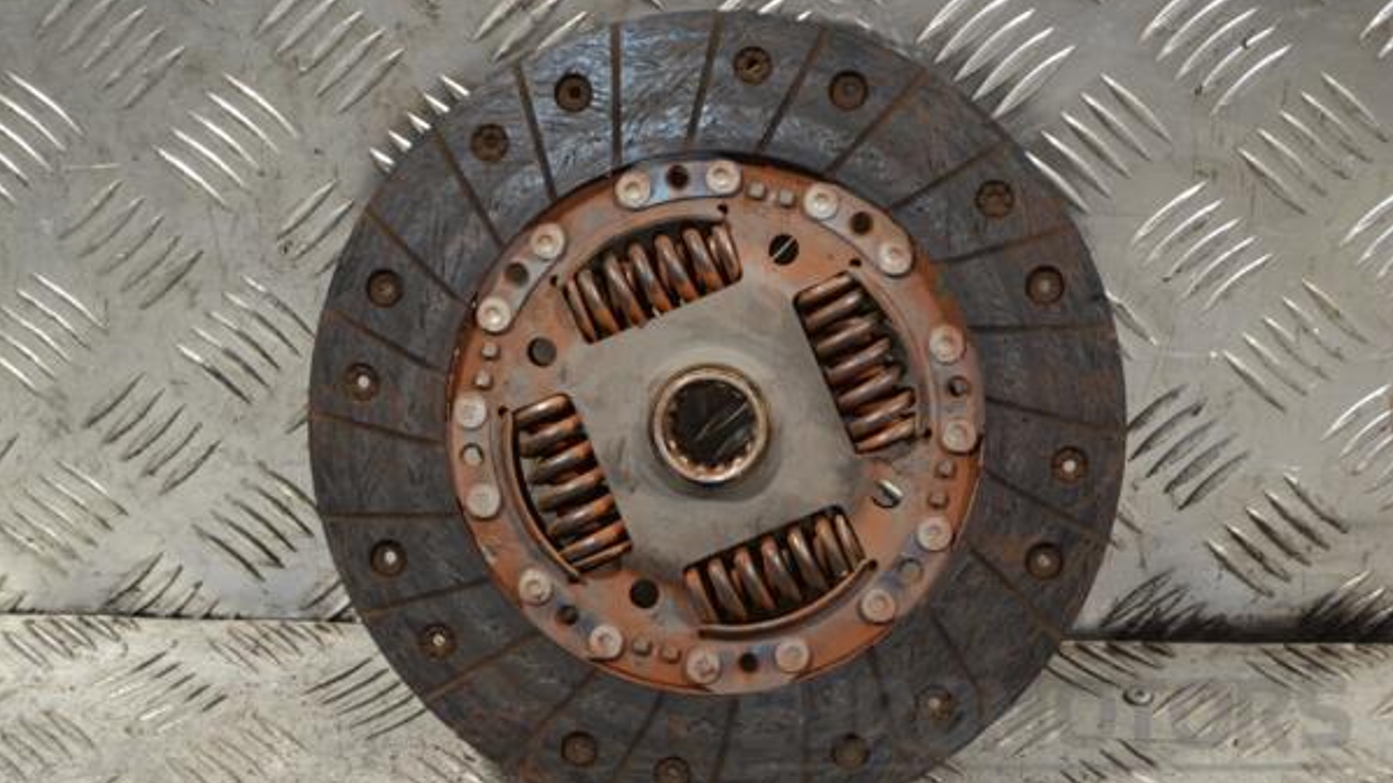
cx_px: 696
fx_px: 3028
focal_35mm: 82
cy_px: 403
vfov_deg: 14.7
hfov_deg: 25.9
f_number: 5.6
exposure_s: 1/30
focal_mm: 52
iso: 360
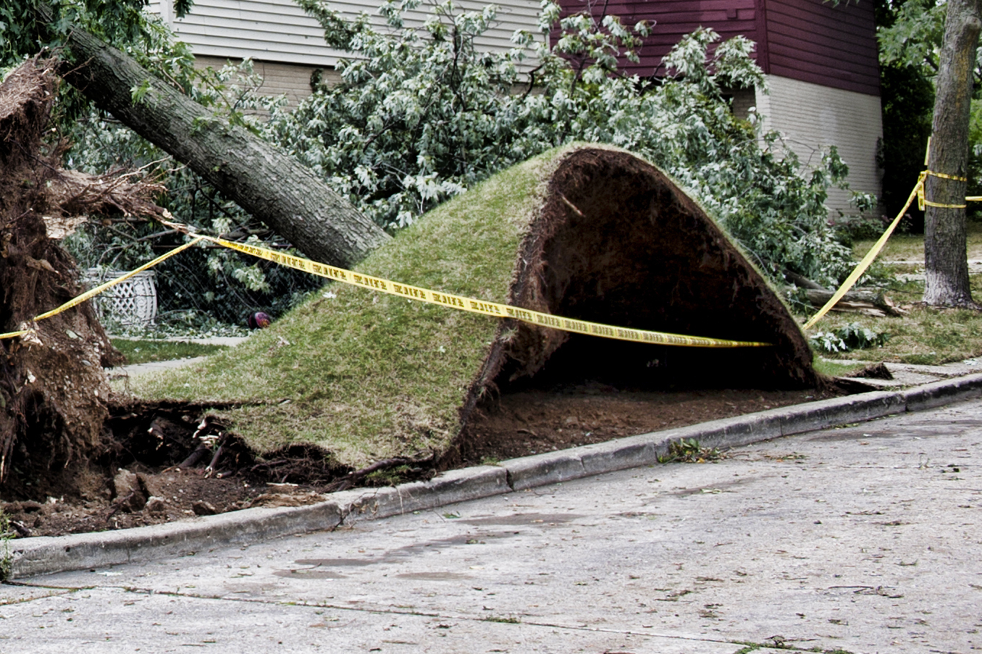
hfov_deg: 19.3
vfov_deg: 14.6
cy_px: -122
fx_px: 2481
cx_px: -526
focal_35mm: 91
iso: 200
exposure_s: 1/200
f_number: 5
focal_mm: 29
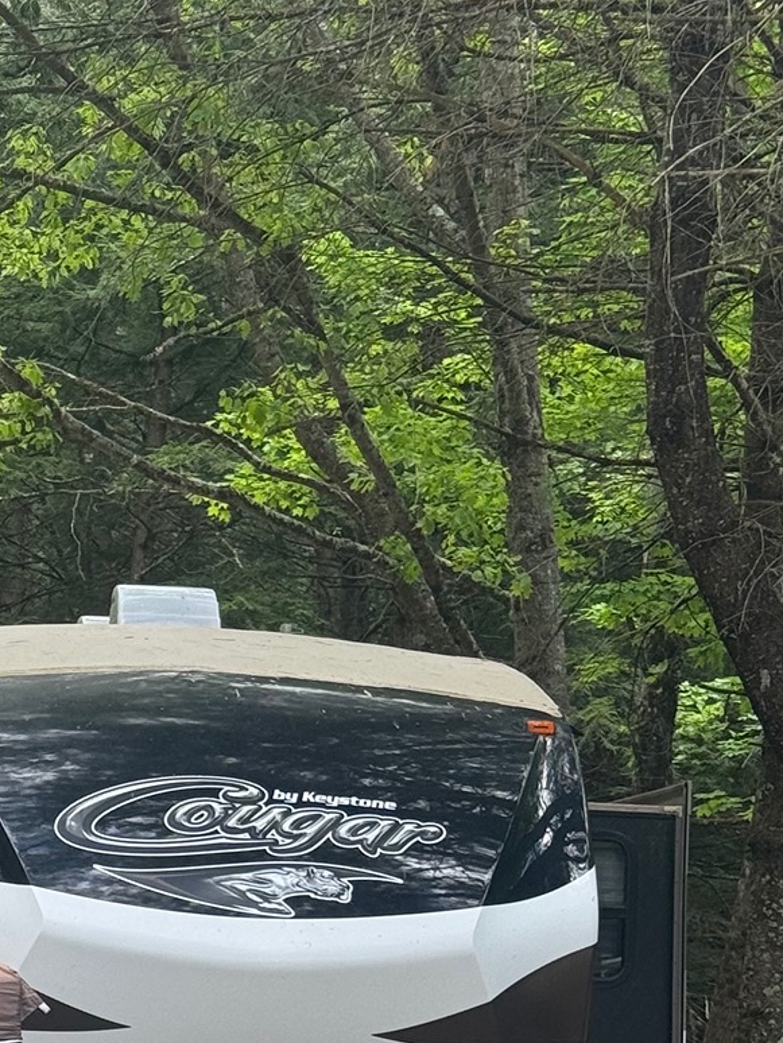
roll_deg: -2.3
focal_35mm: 127
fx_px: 3828
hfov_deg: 11.4
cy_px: 949
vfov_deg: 15.3
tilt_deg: +3.6
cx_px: -186
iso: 64
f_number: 1.78
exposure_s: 1/495
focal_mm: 6.76
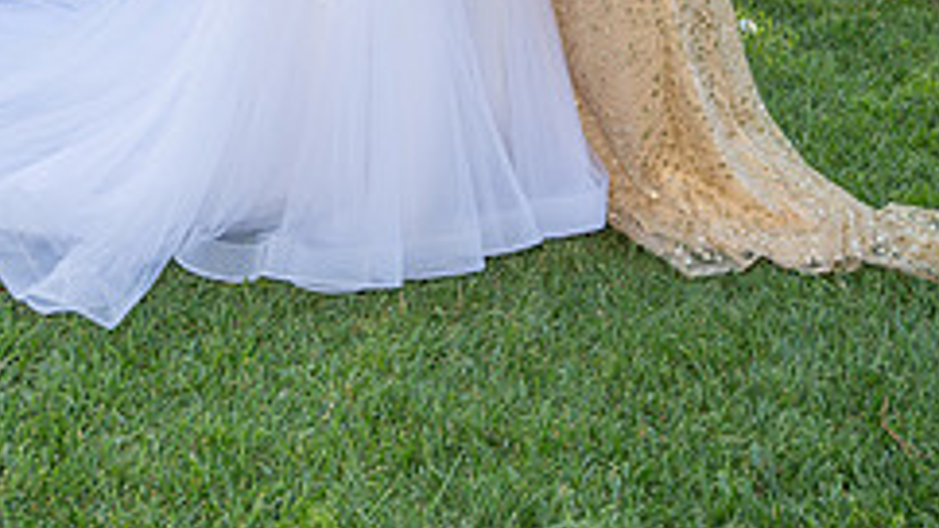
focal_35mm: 78
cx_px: 442
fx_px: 1942
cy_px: -299
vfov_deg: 14.3
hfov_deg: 27.2
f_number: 6.3
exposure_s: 1/160
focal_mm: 40
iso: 200
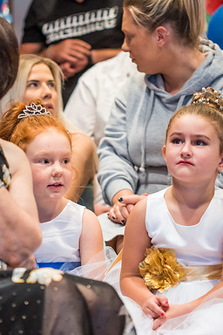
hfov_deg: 9.1
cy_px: 167
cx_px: 85
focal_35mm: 151
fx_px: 1403
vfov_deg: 13.6
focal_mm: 100
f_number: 2.8
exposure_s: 1/125
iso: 1600
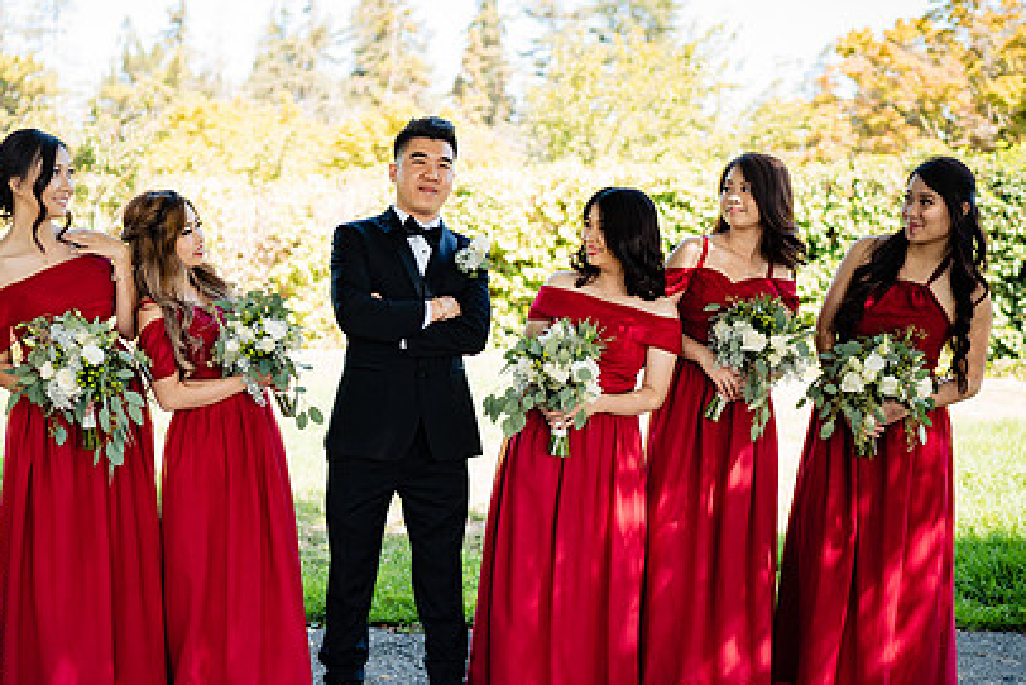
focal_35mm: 50
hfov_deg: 39.4
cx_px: 397
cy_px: 421
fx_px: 1425
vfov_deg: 26.9
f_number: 2
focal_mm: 35
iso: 100
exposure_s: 1/320
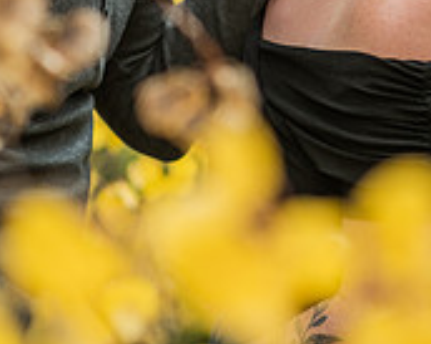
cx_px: 224
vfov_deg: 7.3
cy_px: -70
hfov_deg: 9.3
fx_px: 2661
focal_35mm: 209
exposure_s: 1/200
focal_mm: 85
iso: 500
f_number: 2.2
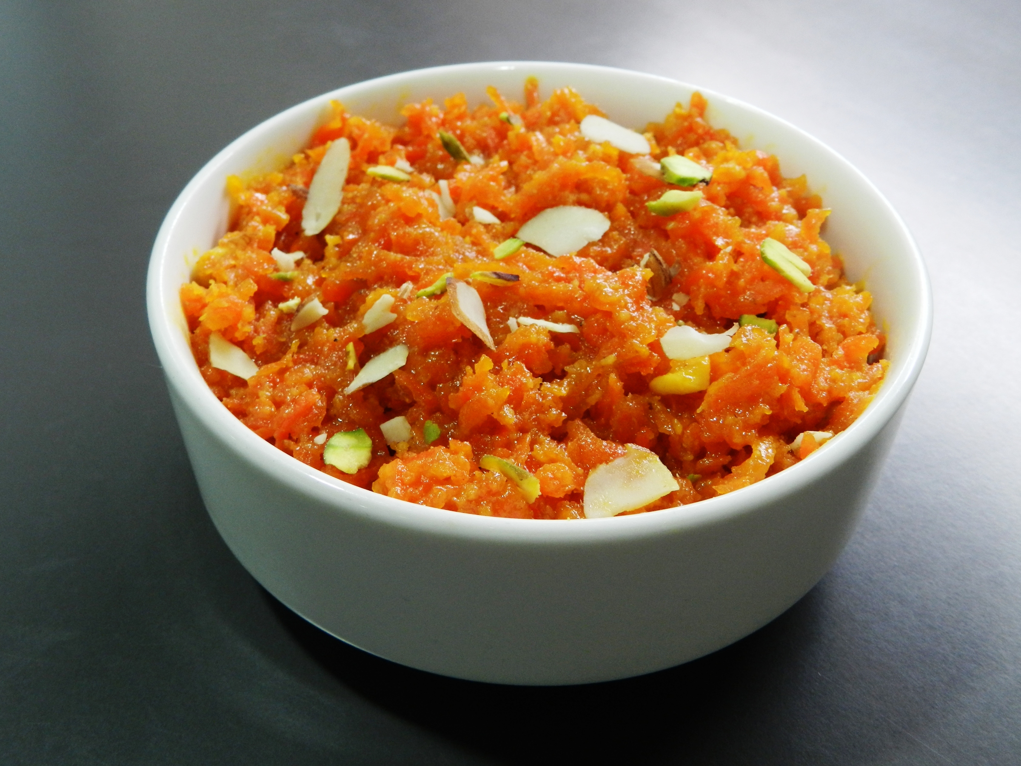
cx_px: 510
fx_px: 1121
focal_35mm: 38
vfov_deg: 37.7
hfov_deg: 49.0
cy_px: 383
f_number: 4
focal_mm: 6.7
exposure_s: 1/15
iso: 400
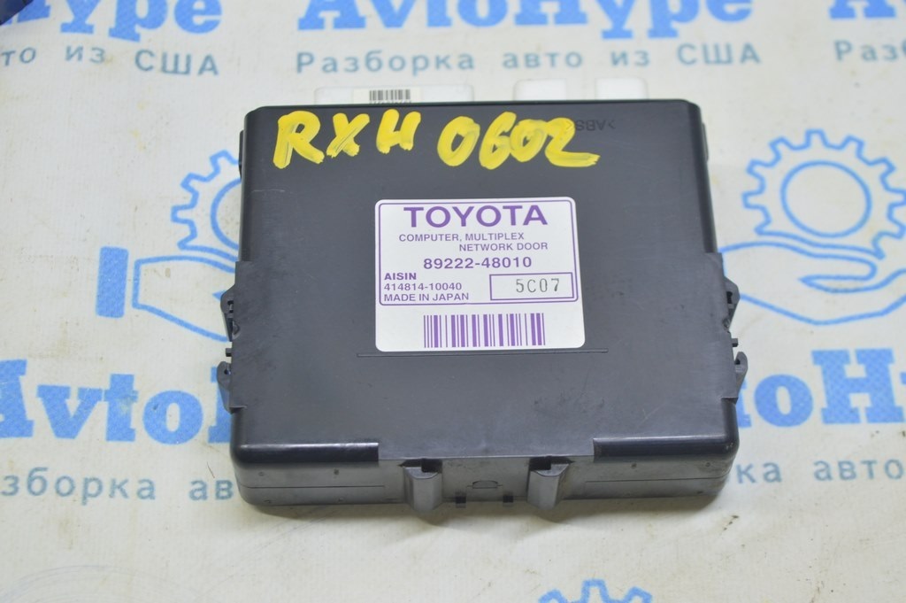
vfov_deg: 19.7
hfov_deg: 29.3
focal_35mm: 69
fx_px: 1735
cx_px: 453
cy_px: 302
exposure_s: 1/20
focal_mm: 46
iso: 400
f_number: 5.6
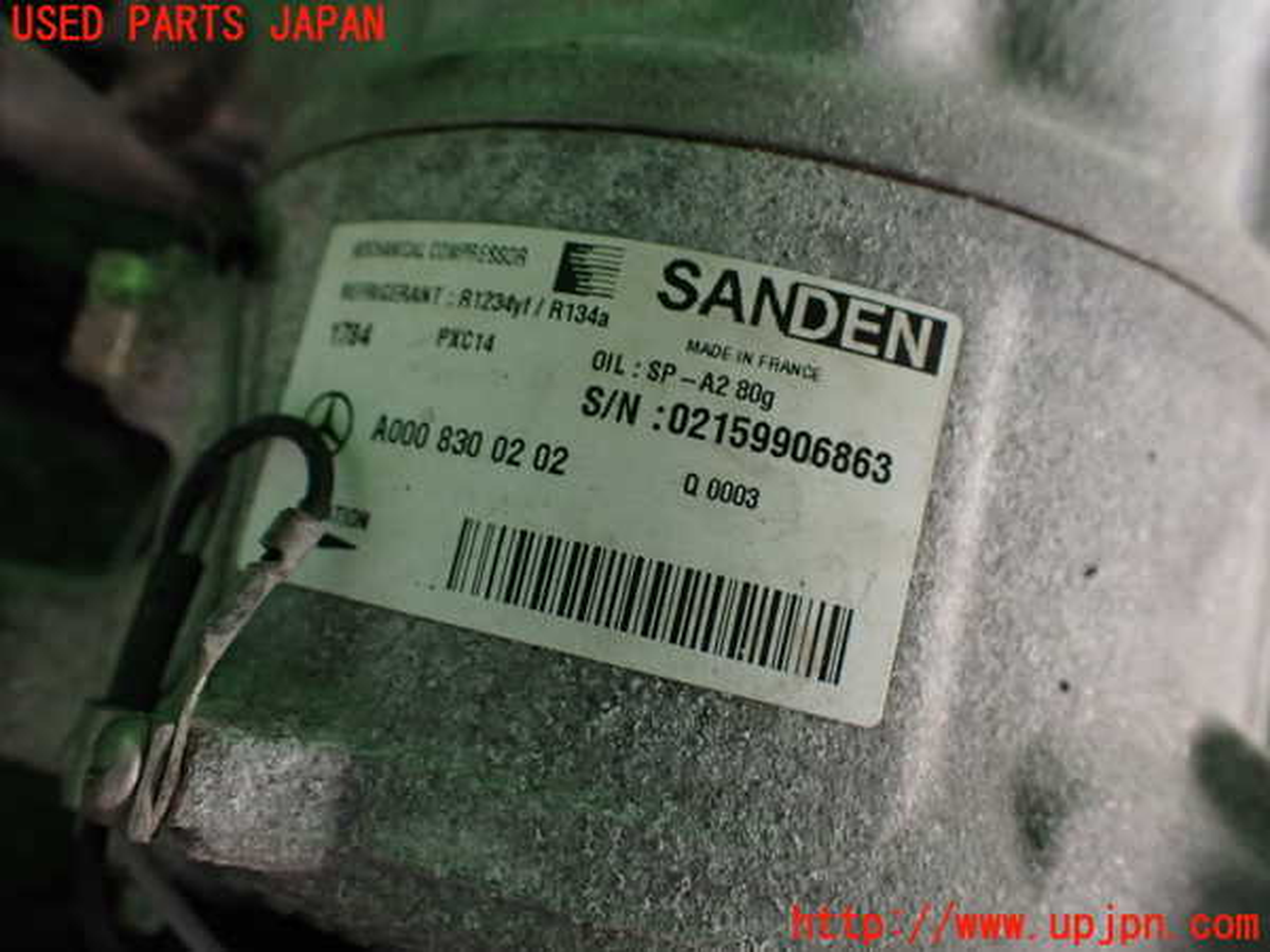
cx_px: 635
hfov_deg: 60.0
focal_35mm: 30
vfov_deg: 46.8
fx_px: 1101
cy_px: 476
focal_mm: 5.4
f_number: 2.3
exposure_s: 1/125
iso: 250
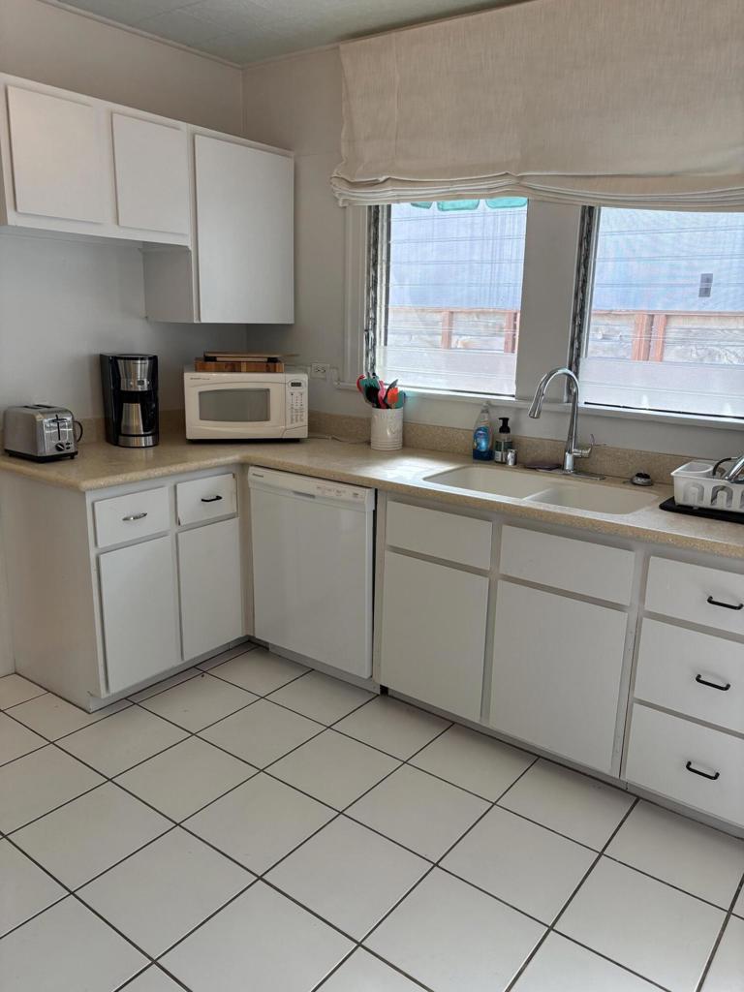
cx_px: 372
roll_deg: -1.7
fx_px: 745
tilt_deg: -8.3
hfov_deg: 53.1
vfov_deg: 67.3
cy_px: 496
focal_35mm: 26
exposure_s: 1/179
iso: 80
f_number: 1.6
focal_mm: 5.96
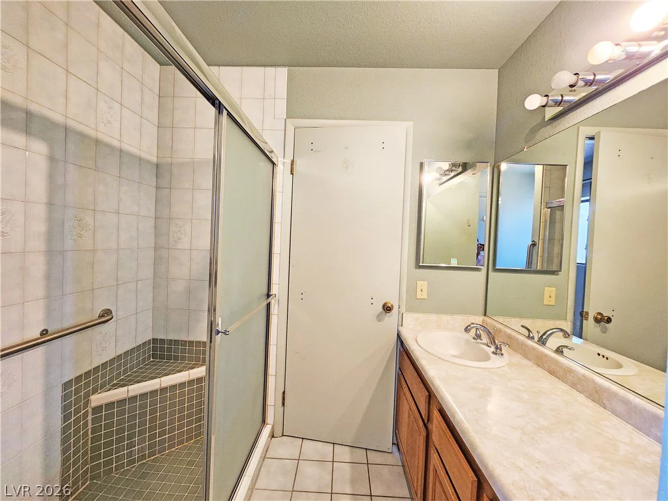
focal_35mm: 13
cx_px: 334
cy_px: 250
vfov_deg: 89.9
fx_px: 251
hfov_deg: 106.2
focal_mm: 2.2
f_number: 2.2
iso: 320
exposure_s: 1/40
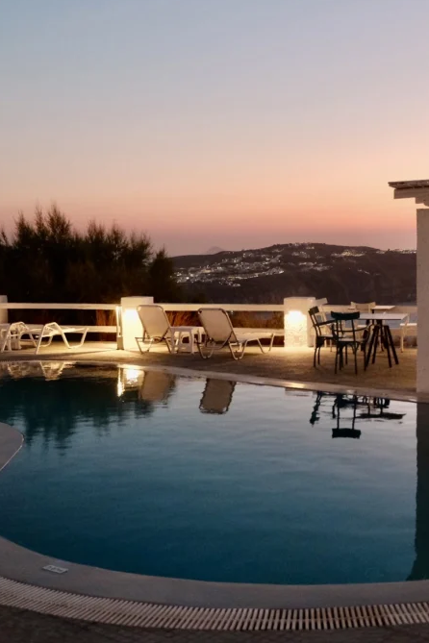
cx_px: 365
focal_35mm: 49
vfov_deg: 40.3
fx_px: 876
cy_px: 318
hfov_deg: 26.8
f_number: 3.2
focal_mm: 21.4
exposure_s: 1/60
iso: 2500
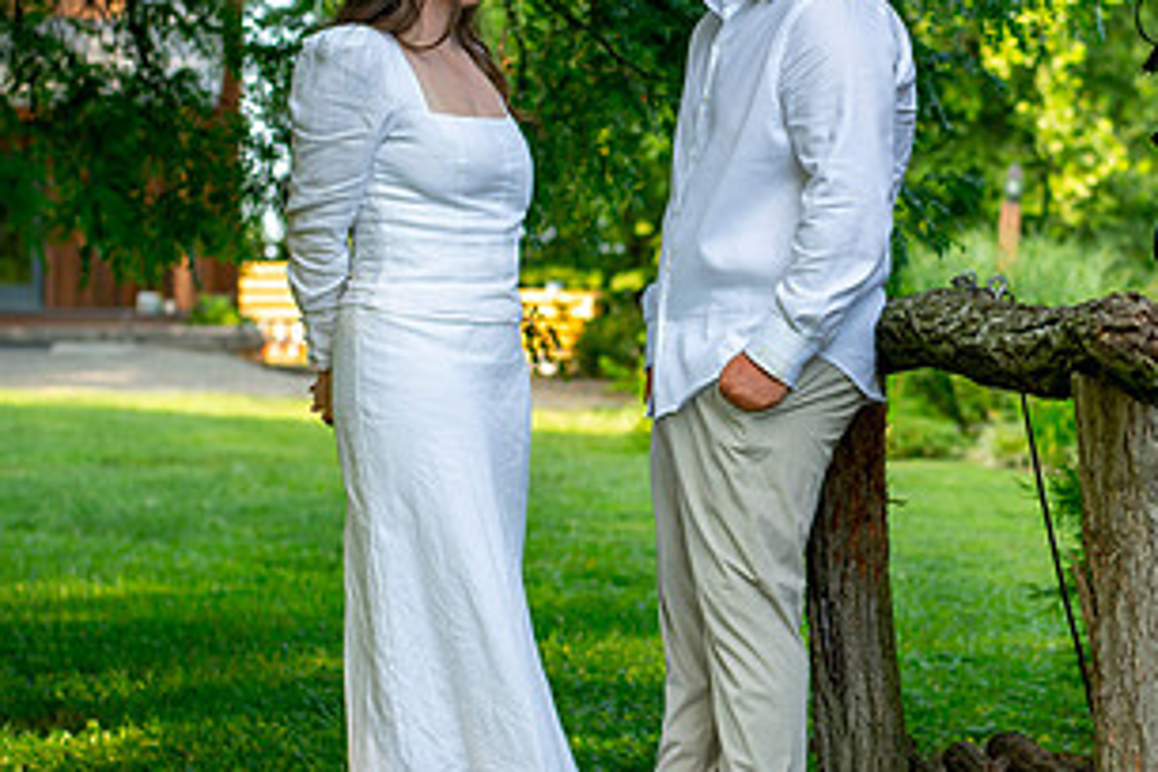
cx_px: 832
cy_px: 333
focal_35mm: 104
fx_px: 3345
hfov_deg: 19.5
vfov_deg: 13.2
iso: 400
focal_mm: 50
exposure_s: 1/640
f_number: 2.8
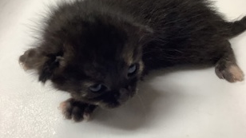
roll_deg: +0.4
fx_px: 300
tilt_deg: -37.5
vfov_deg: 25.9
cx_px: 125
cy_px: 84
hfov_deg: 44.6
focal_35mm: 46
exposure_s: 1/50
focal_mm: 3.3
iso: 160
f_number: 2.4
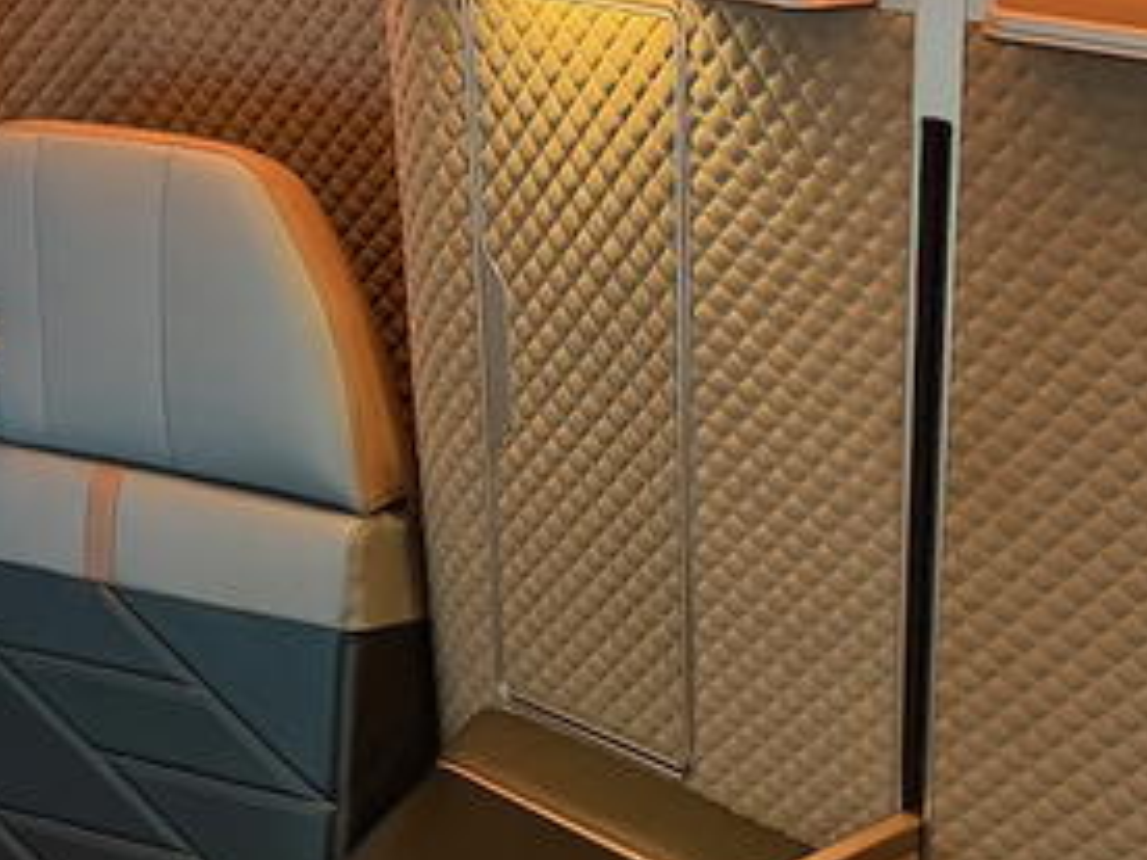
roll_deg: +0.9
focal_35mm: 73
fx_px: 2419
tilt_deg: -27.0
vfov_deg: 19.7
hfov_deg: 26.6
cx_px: 719
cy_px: 794
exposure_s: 1/38
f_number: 1.78
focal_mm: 6.76
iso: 1000
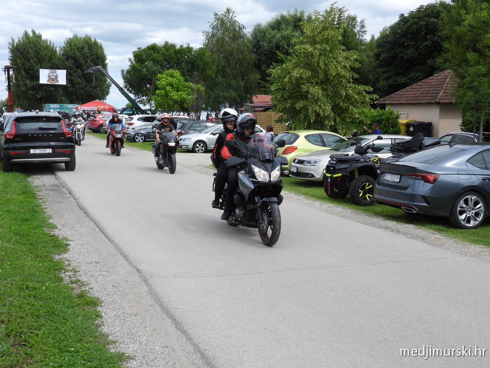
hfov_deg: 42.9
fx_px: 623
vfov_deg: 32.9
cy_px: 184
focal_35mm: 44
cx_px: 245
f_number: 3.2
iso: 100
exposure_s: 1/1000
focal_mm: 7.9
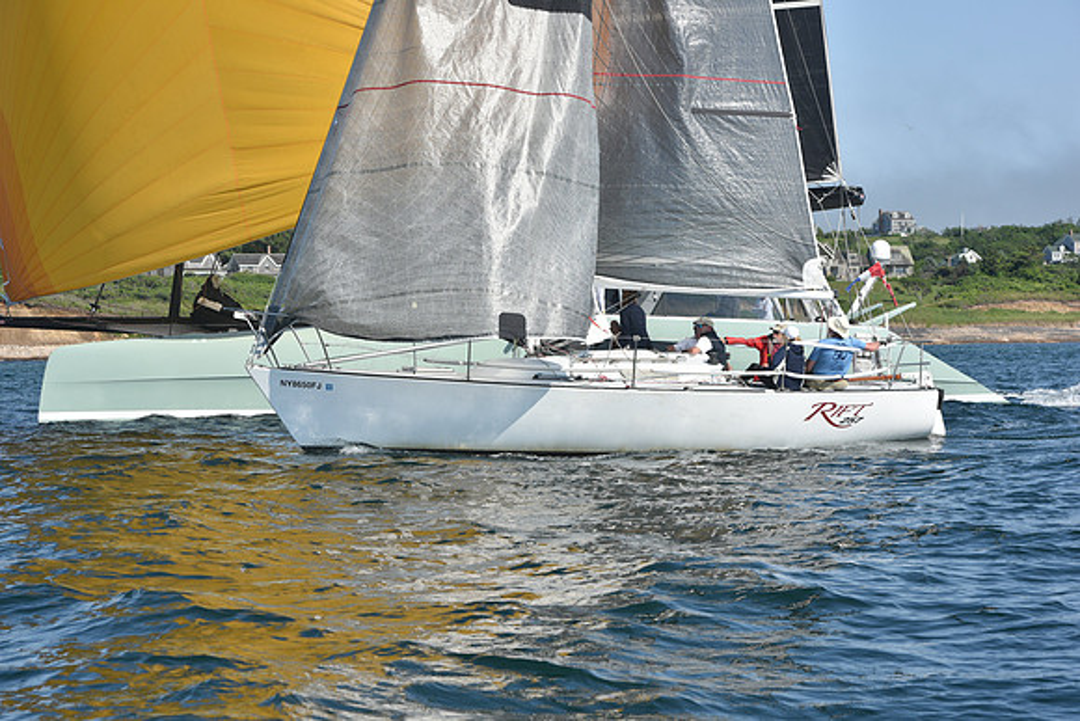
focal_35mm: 100
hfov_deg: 20.4
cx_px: 540
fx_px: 3001
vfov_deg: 13.7
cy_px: 360
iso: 320
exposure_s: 1/1000
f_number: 10
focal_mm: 100
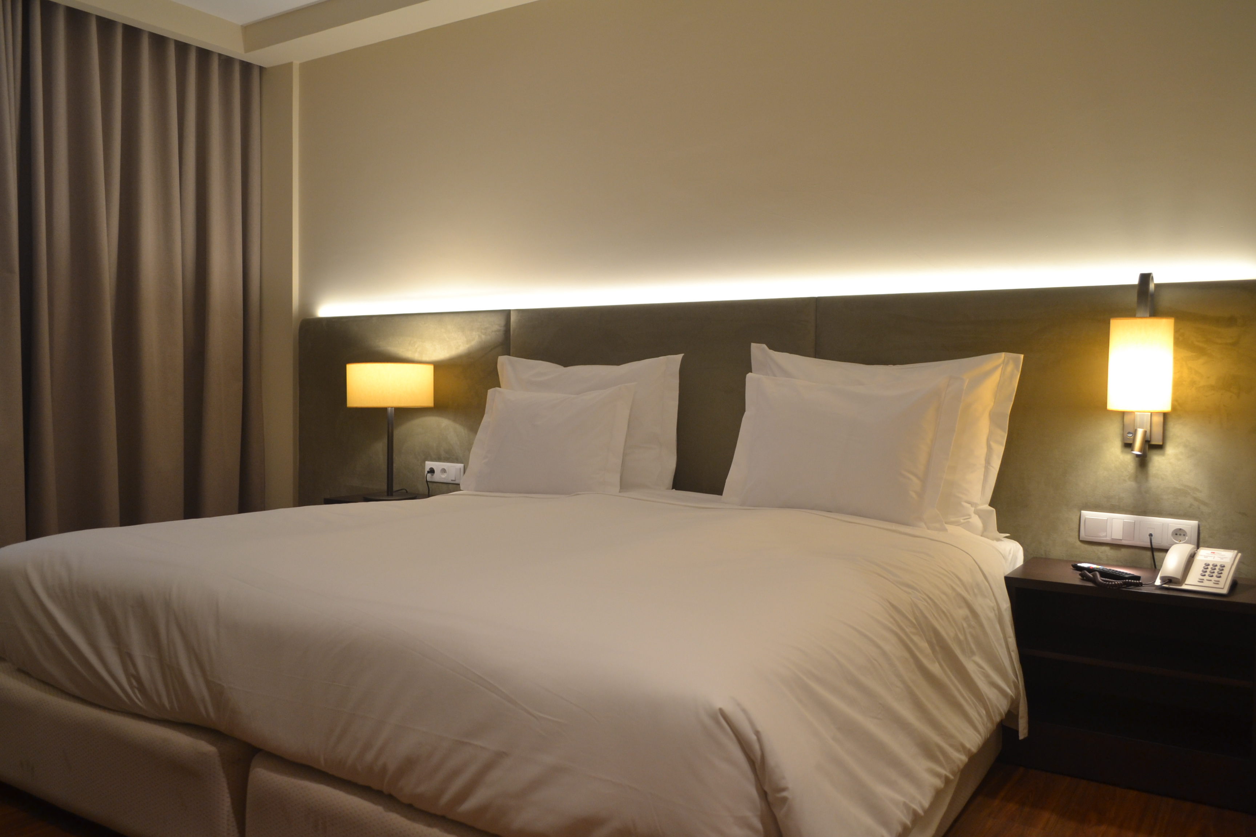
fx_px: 942
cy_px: 418
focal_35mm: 27
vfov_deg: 47.9
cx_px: 628
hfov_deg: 67.4
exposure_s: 1/30
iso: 400
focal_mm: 18
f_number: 3.5
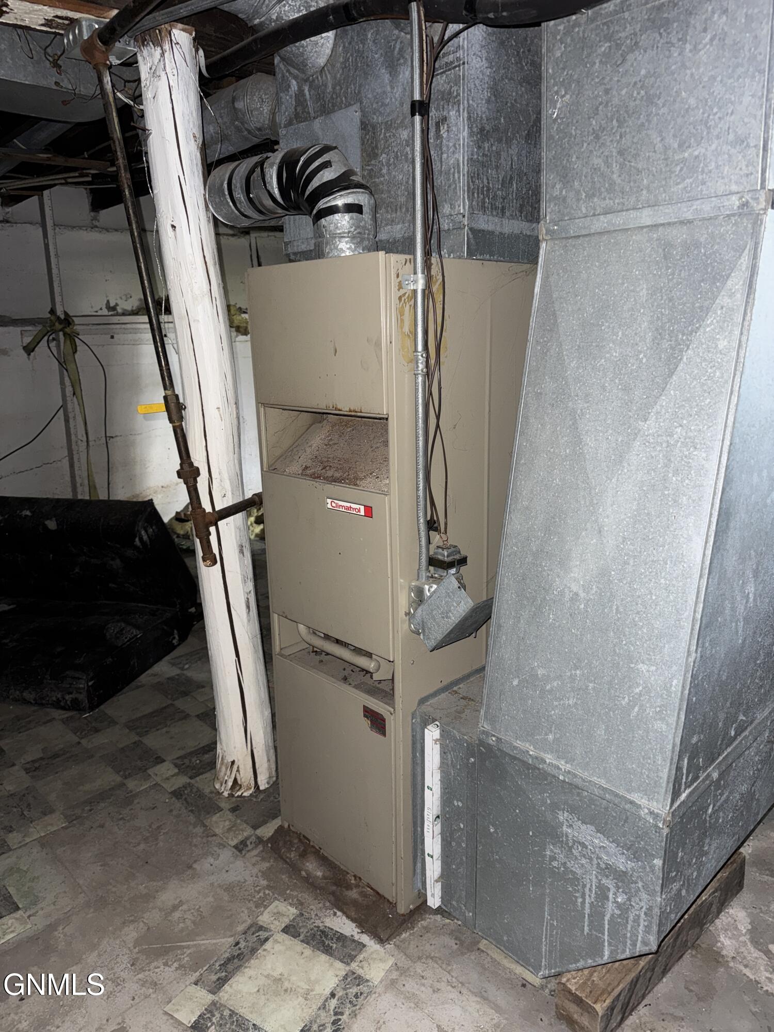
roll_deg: +2.0
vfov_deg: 71.6
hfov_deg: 56.8
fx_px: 716
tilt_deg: -15.2
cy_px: 516
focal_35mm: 24
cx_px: 387
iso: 80
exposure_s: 1/4
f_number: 1.78
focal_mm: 6.76
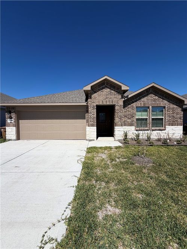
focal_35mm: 14
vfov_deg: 102.1
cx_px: 94
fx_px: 101
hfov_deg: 85.7
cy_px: 124
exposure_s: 1/1339
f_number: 2.2
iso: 20
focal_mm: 2.22
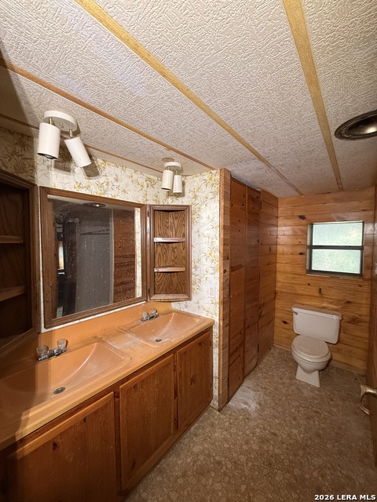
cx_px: 188
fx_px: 203
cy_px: 251
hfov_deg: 85.7
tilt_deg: -0.9
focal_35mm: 14
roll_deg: -0.8
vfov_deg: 102.1
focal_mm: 2.22
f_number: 2.2
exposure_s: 1/82
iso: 320
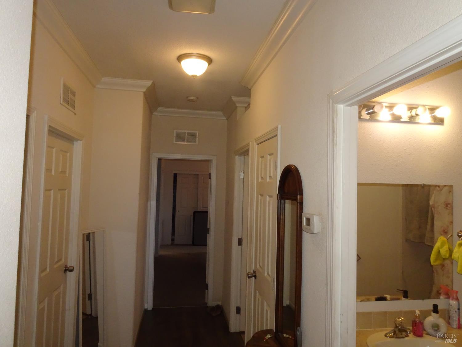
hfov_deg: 71.6
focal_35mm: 24
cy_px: 174
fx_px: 320
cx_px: 231
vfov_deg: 56.8
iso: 500
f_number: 3.5
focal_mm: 4.1
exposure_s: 1/30
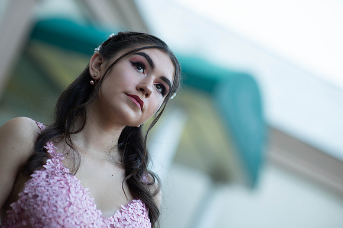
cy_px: 114
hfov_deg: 23.9
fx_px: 809
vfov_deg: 16.1
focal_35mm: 85
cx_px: 172
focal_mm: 85
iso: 250
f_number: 2
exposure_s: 1/640
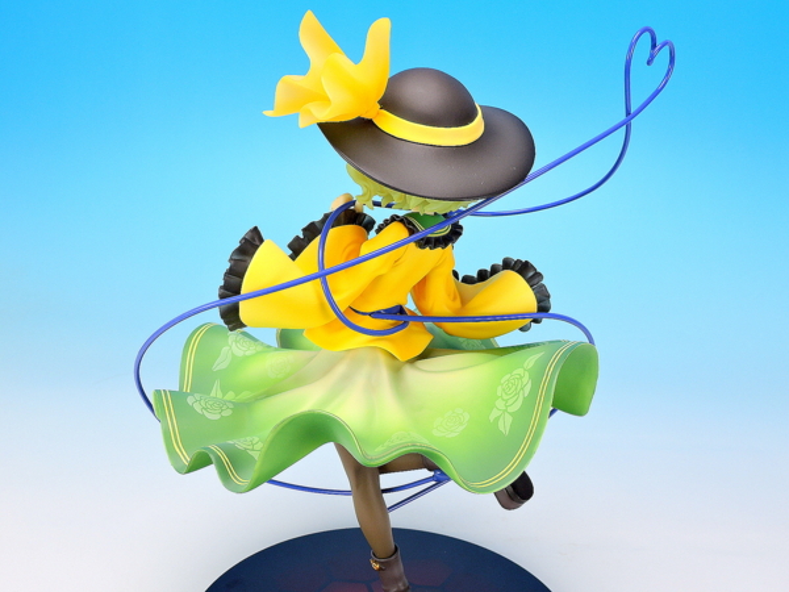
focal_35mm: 50
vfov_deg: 29.1
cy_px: 296
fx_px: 1140
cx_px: 394
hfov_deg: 38.2
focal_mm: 10.7
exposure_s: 1/2
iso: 80
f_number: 6.3
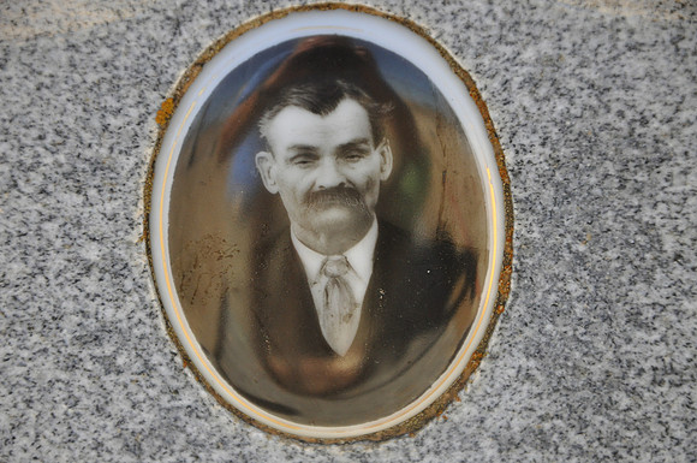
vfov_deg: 8.7
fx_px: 3045
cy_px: 232
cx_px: 348
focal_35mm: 158
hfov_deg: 13.1
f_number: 5.6
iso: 800
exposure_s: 1/250
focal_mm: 105
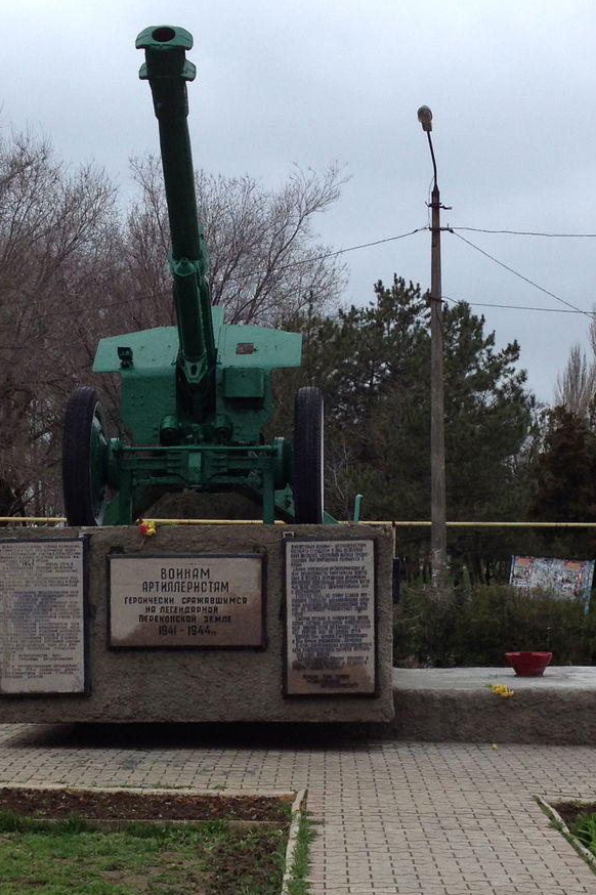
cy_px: 554
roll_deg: -0.4
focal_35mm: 80
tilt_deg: +0.6
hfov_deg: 17.0
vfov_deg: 25.3
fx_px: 1988
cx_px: 251
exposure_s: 1/347
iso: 50
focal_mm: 4.28
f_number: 2.4
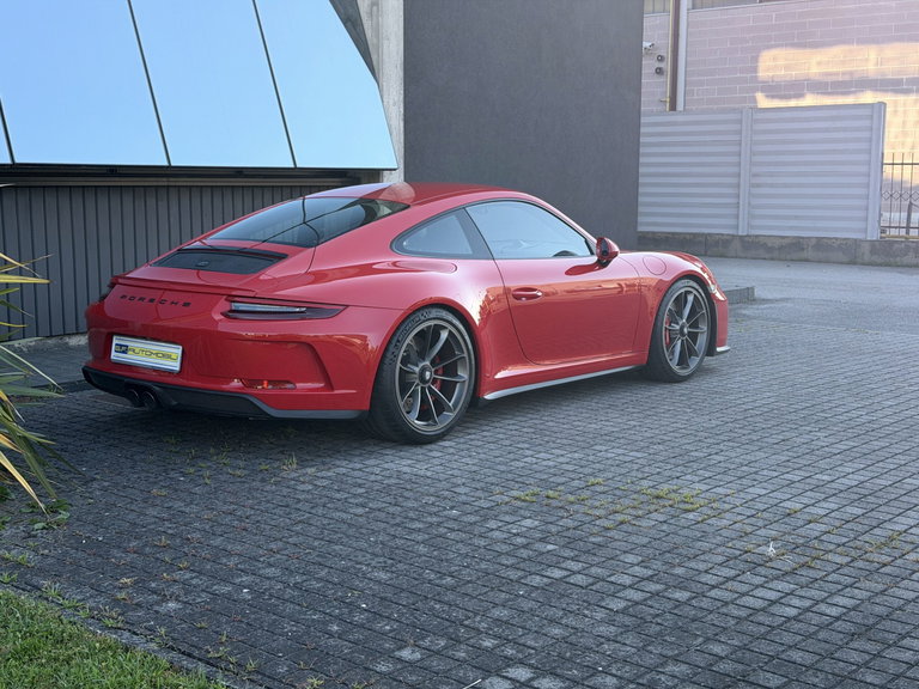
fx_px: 1274
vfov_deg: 30.3
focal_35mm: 48
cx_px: 460
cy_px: 344
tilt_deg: -8.1
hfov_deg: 39.7
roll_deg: -0.1
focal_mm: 6.76
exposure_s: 1/596
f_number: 1.78
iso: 80
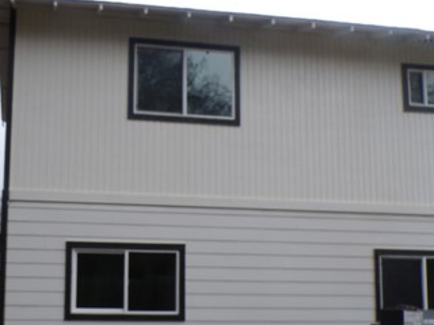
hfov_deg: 39.0
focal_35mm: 48
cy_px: 229
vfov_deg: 29.9
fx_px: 602
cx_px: 129
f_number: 4.4
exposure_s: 1/240
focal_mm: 4.3
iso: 100
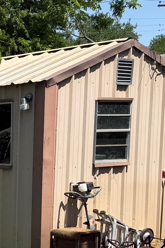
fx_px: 640
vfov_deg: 21.6
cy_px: 209
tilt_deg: -6.7
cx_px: -182
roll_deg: +1.0
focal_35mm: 93
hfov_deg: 12.6
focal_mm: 6.76
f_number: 1.78
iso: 80
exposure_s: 1/3145
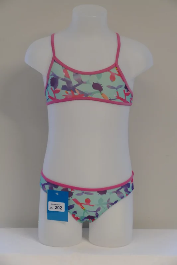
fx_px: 693
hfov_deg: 14.5
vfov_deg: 21.7
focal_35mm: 94
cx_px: 88
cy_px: 132
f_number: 3.8
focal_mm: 34.43
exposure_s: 1/80
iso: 1000
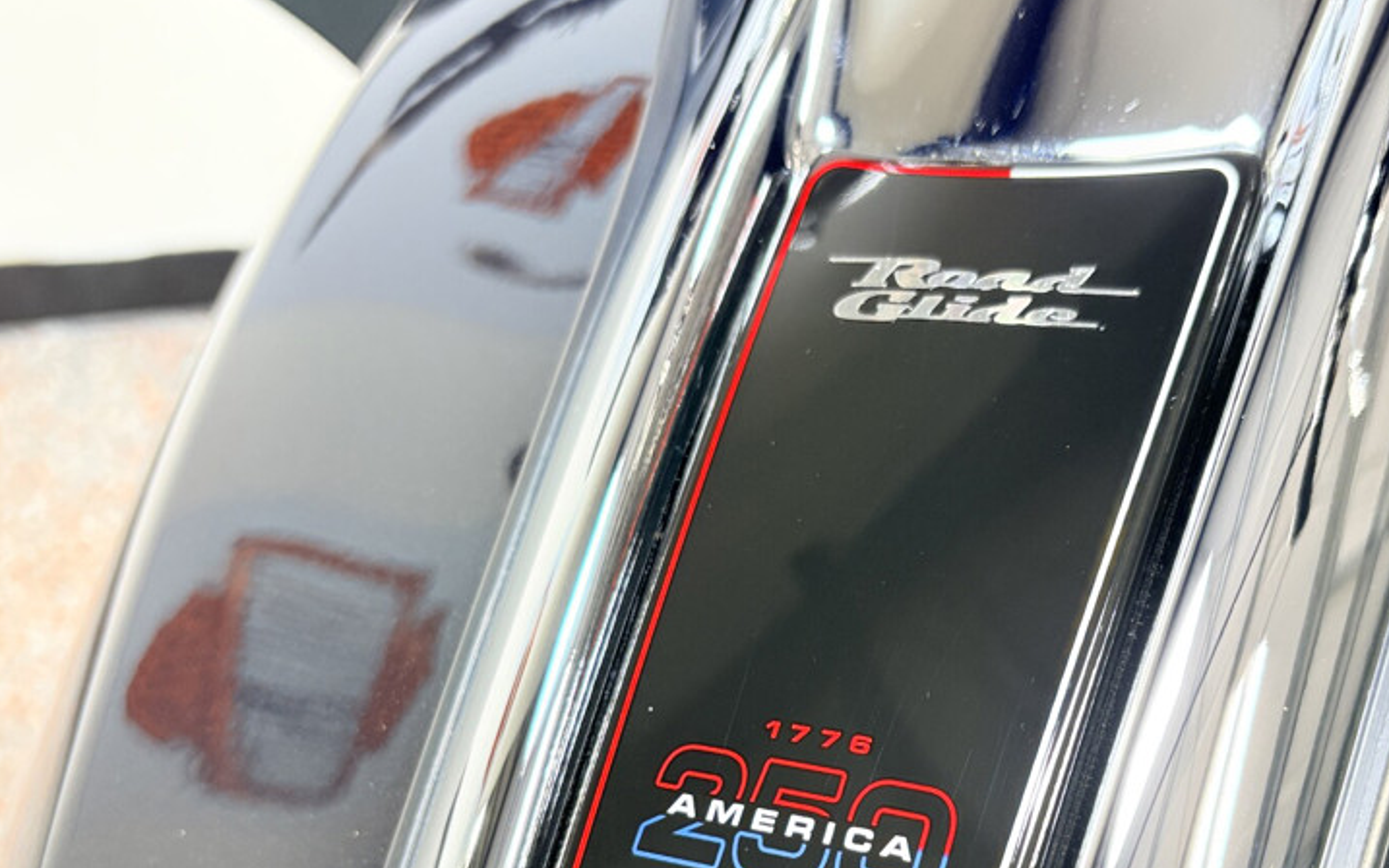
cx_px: 848
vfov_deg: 30.6
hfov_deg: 47.9
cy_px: 674
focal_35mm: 41
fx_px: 1552
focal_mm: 5.96
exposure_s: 1/120
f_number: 1.6
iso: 160
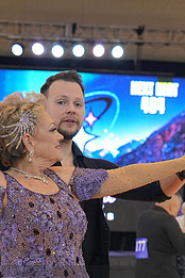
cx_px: 75
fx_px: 856
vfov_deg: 17.8
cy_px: 301
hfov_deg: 12.3
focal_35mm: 111
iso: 3200
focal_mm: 50
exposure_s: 1/500
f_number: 3.5
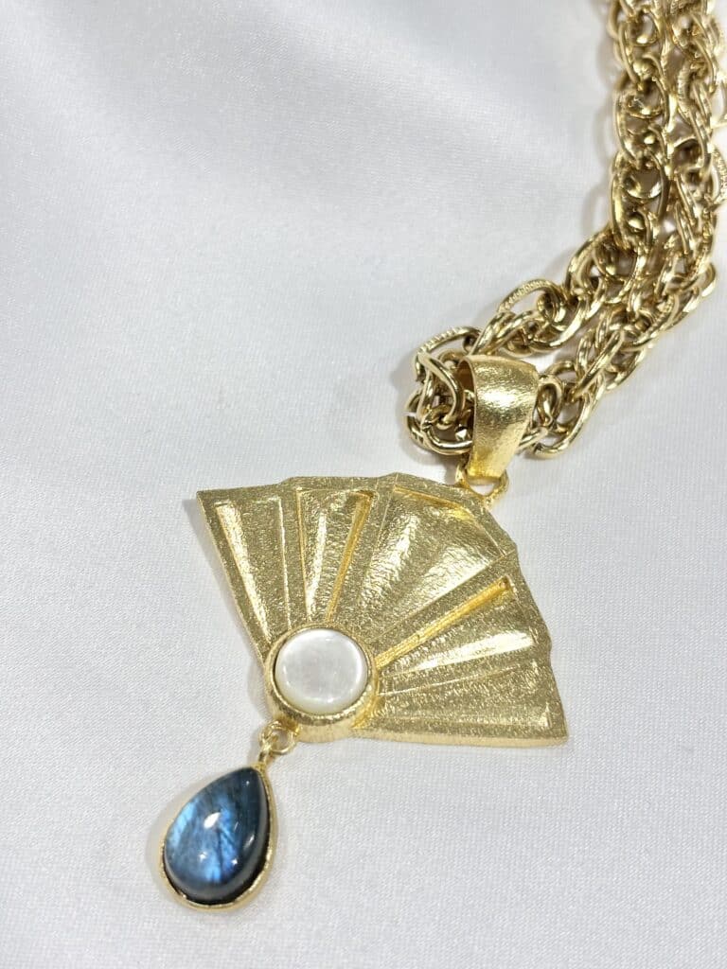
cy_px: 484
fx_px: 1456
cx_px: 364
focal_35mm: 52
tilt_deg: -44.5
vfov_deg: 36.8
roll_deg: +3.4
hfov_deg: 28.0
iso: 32
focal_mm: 5.96
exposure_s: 1/330
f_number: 1.6
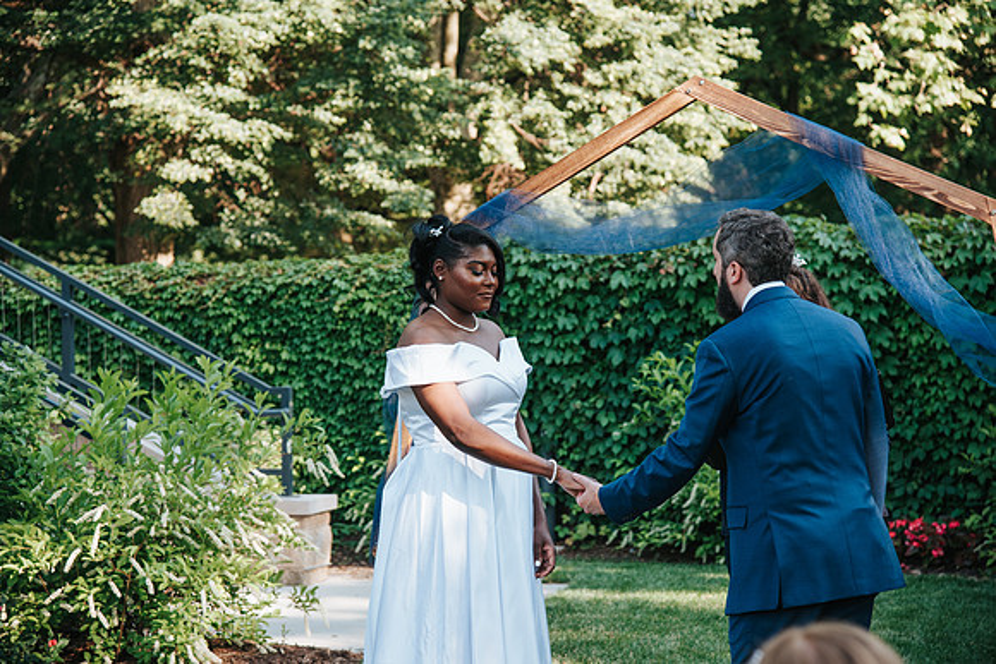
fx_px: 2269
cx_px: 498
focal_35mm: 82
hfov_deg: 24.8
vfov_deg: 16.7
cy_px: 332
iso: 400
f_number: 4.5
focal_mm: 82
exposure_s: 1/320
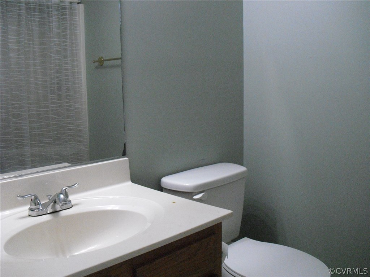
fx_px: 385
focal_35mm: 36
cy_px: 138
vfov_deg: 39.7
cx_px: 185
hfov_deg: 51.4
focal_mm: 6.3
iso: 800
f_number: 3.1
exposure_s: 1/80
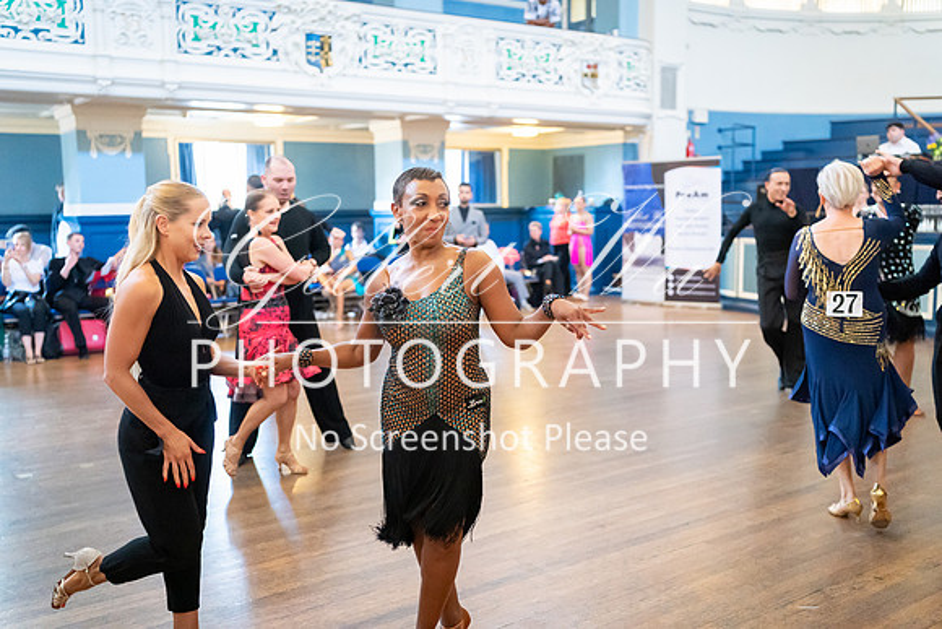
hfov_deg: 54.4
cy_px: 314
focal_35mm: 35
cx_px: 471
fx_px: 916
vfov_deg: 37.9
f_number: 2
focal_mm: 35
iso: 6400
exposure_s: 1/500
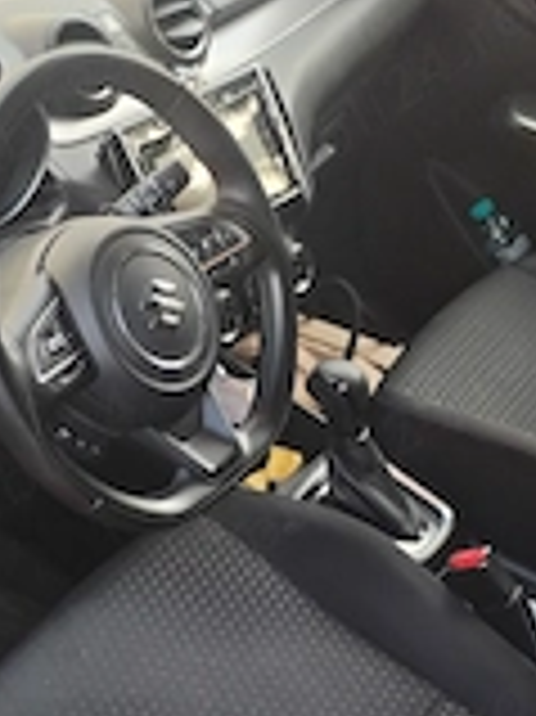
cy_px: 522
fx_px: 1509
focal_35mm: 73
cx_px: 225
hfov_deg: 20.1
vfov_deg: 26.4
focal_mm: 4.75
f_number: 1.8
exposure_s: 1/50
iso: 177
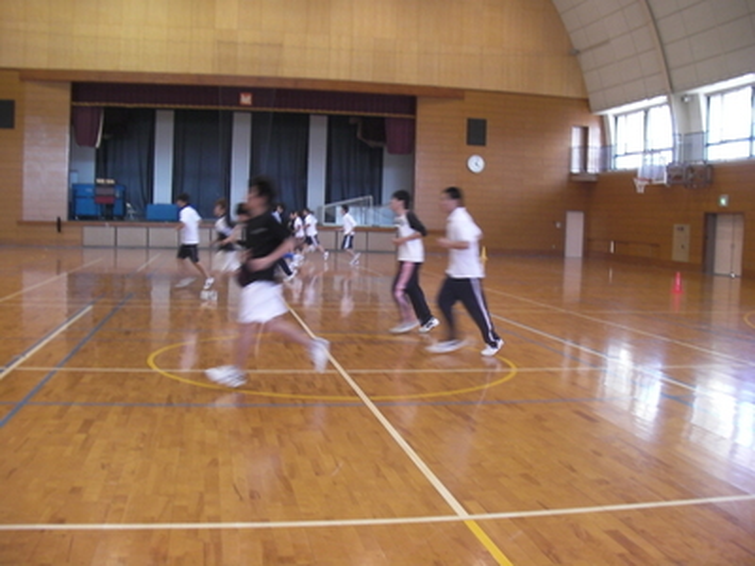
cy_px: 283
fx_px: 829
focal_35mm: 38
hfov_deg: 49.0
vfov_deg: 37.7
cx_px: 378
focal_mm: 6.3
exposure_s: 1/30
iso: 147
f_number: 3.5
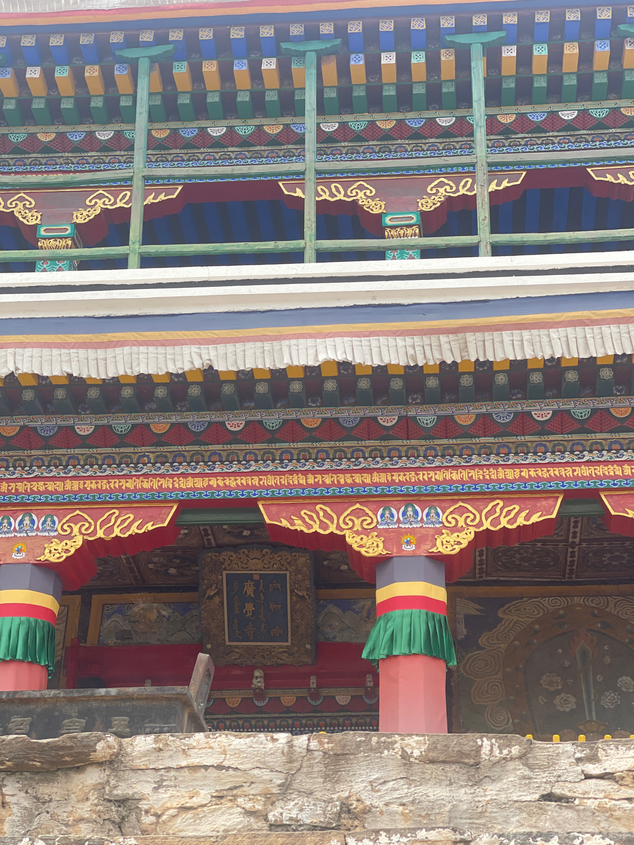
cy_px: 422
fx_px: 1563
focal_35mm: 64
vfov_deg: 30.3
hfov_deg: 22.9
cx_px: 317
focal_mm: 7.5
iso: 32
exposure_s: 1/371
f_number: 2.2
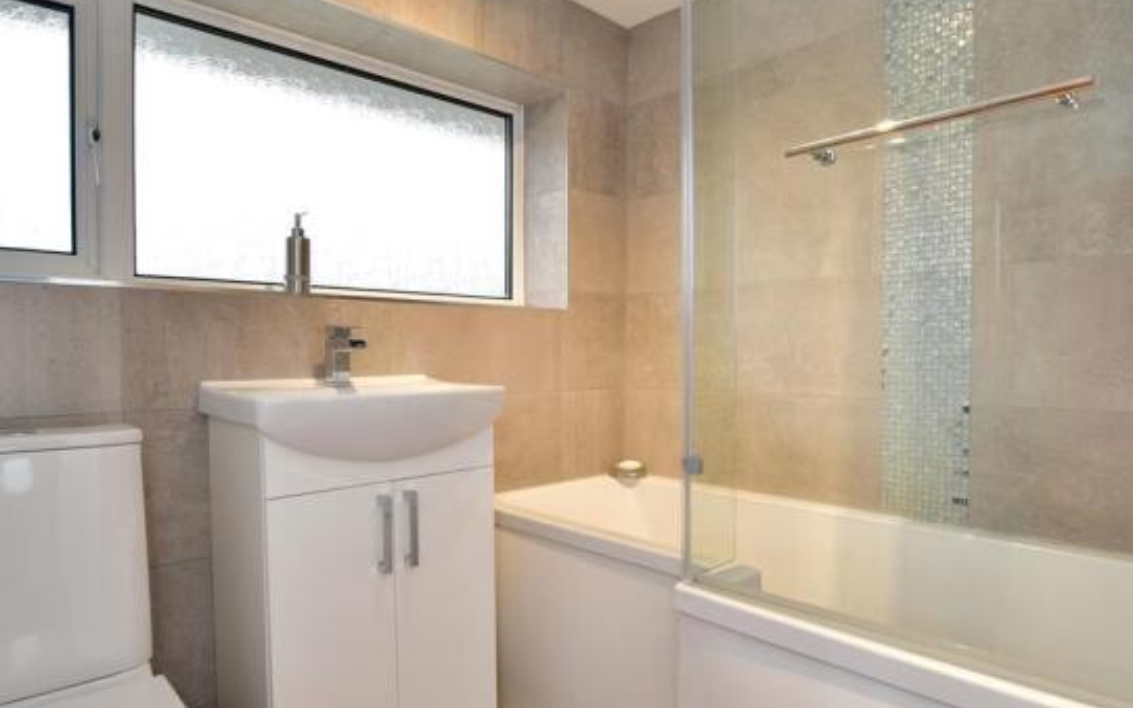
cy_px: 361
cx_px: 553
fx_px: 648
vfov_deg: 57.3
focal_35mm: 21
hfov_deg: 82.3
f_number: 8
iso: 200
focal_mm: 11.5
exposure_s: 1/5
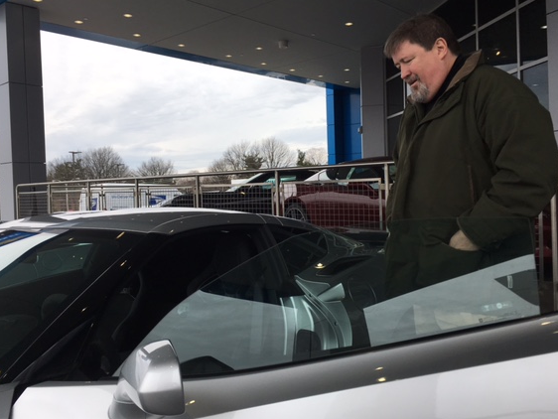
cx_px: 259
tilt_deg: +0.2
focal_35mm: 33
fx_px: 532
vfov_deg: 43.0
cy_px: 199
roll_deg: +1.1
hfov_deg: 55.3
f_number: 2.2
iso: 25
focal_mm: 4.15
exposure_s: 1/793
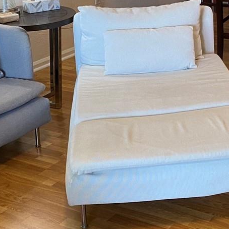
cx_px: 213
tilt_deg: -16.3
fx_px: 606
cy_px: 39
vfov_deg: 21.1
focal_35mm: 81
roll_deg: +0.6
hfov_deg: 20.9
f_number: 1.8
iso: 160
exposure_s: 1/60
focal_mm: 4.25
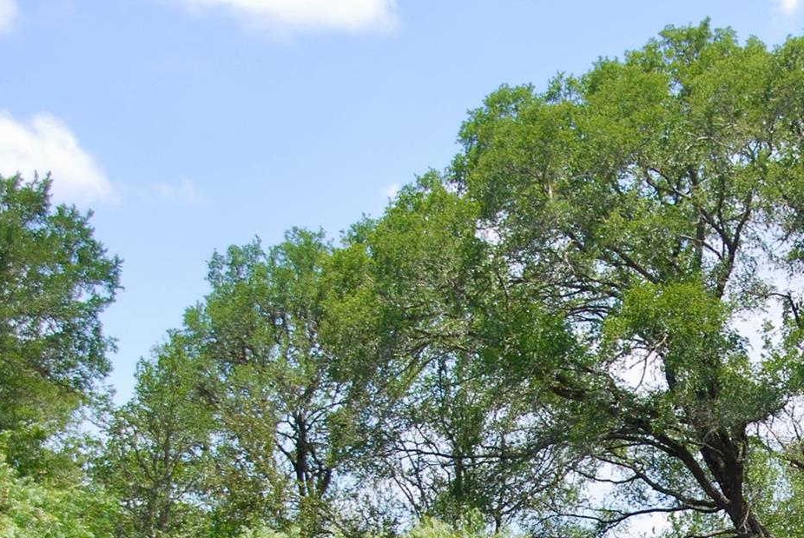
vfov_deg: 9.4
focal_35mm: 146
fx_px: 3263
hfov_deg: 13.8
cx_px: 804
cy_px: 499
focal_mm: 44
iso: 100
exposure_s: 1/200
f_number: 7.1
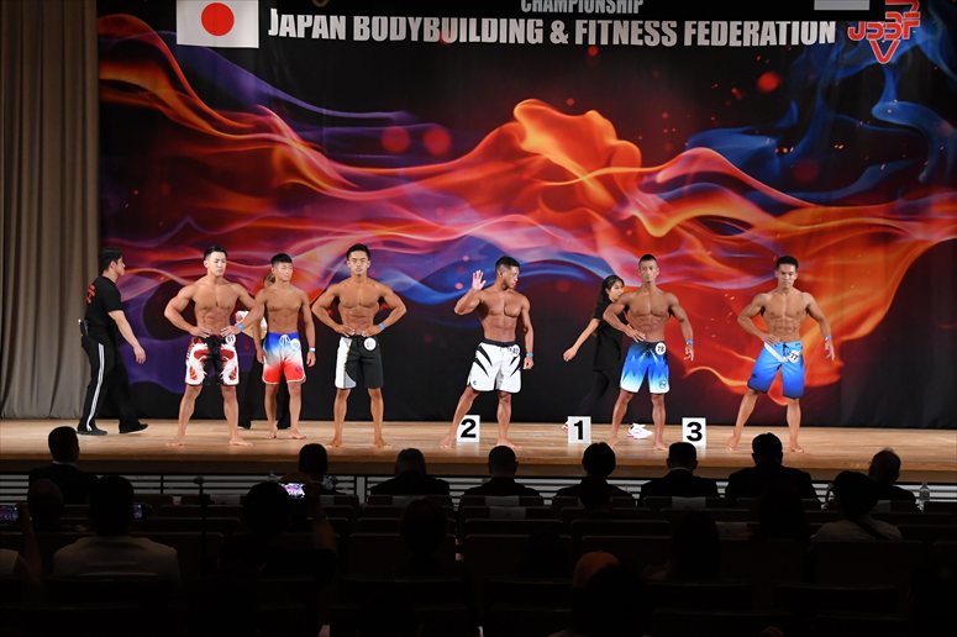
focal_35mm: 84
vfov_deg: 16.2
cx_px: 478
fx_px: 2232
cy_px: 318
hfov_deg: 24.2
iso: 3200
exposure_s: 1/400
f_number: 5.6
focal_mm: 56
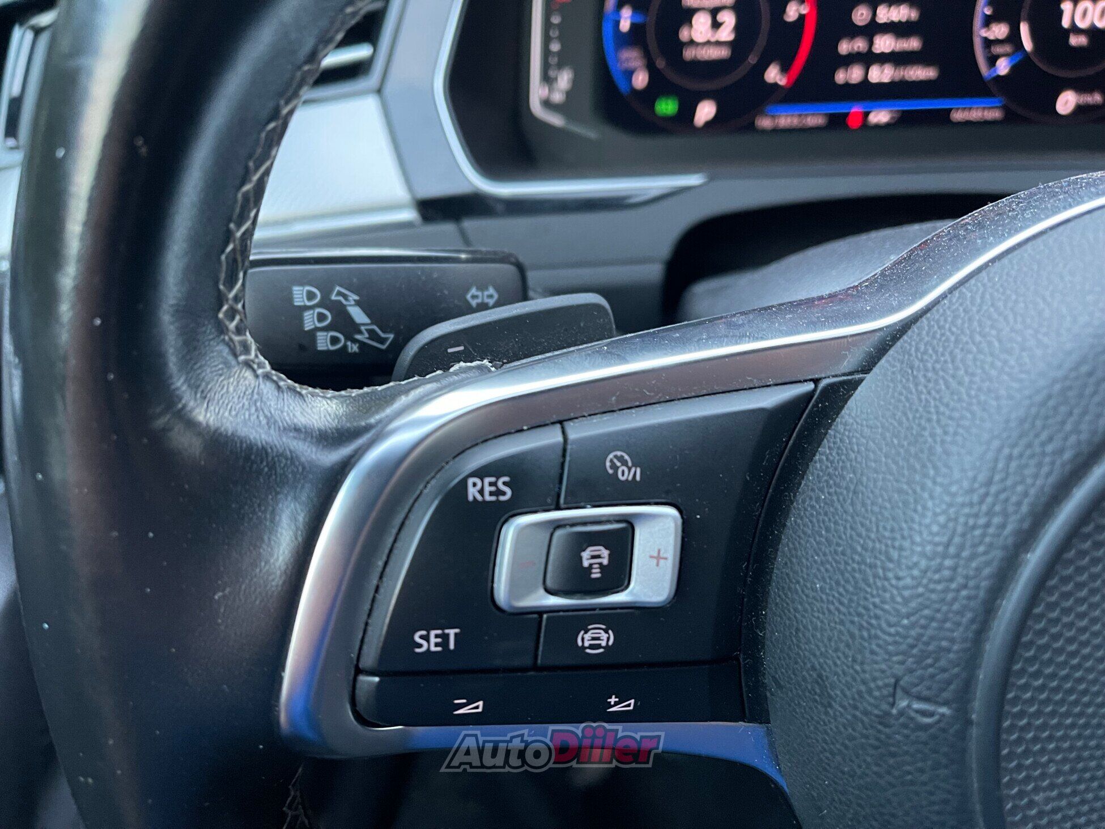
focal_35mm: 25
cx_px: 552
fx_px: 798
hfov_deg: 69.4
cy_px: 414
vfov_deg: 54.9
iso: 500
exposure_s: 1/34
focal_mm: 5.1
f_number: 1.6
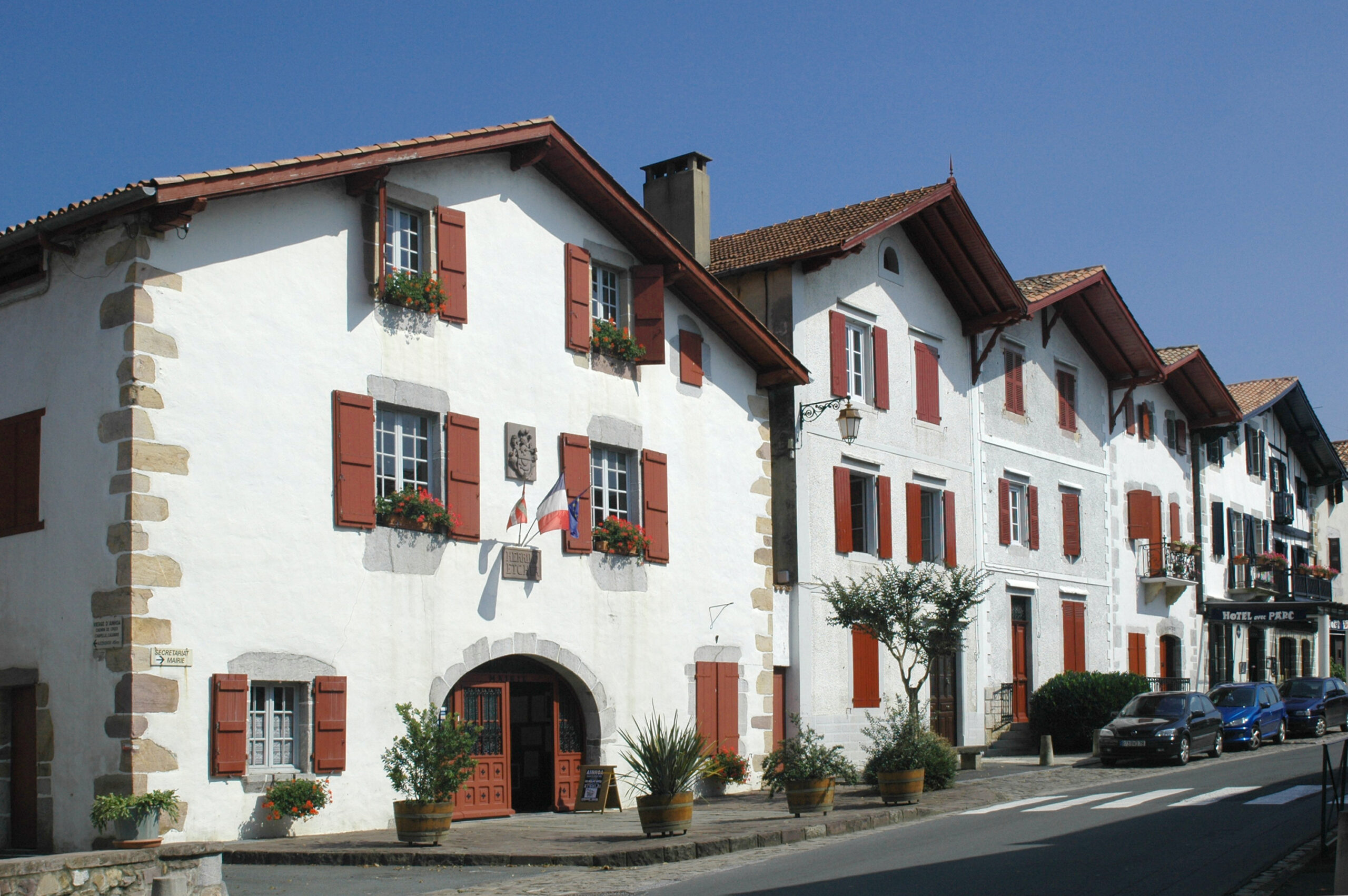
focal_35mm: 42
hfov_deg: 46.4
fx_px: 1571
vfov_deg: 31.8
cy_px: 448
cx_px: 674
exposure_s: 1/500
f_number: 11
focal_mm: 28
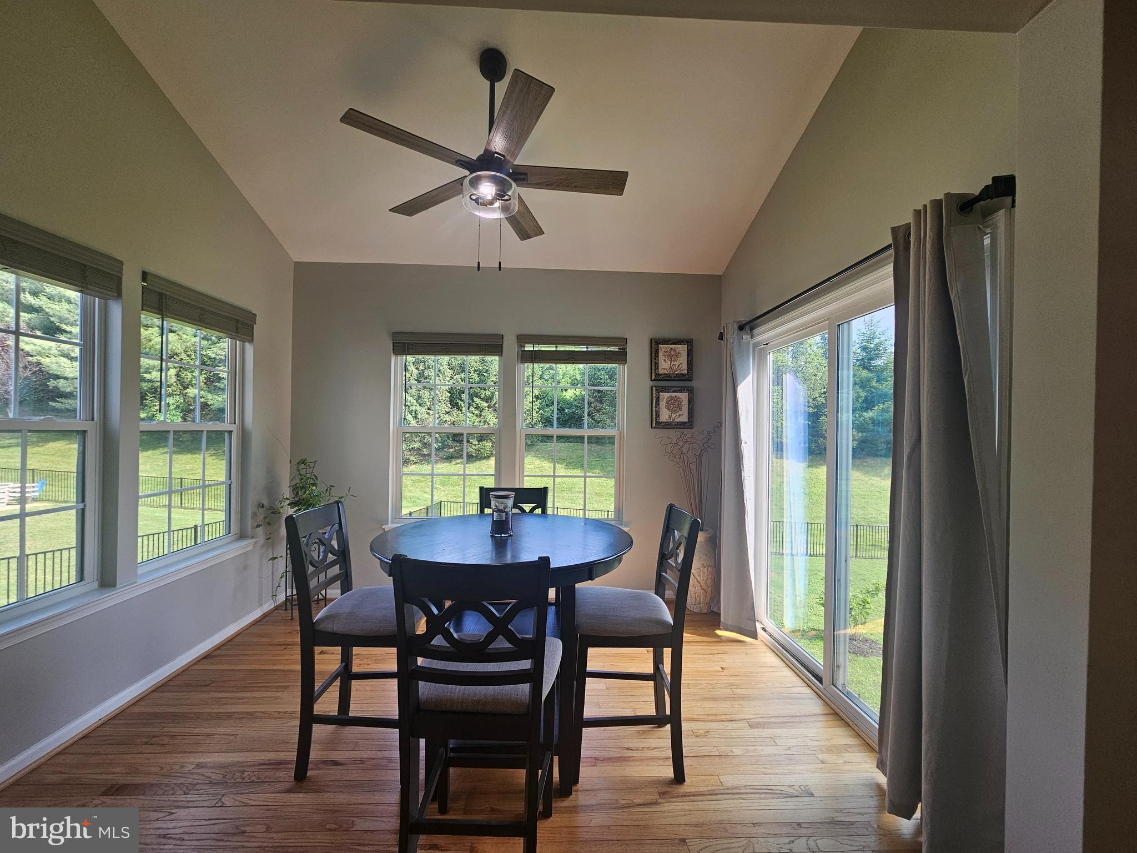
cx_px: 568
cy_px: 426
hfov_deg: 106.2
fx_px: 427
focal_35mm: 13
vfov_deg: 89.9
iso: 64
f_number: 2.2
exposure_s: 1/120
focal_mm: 2.2
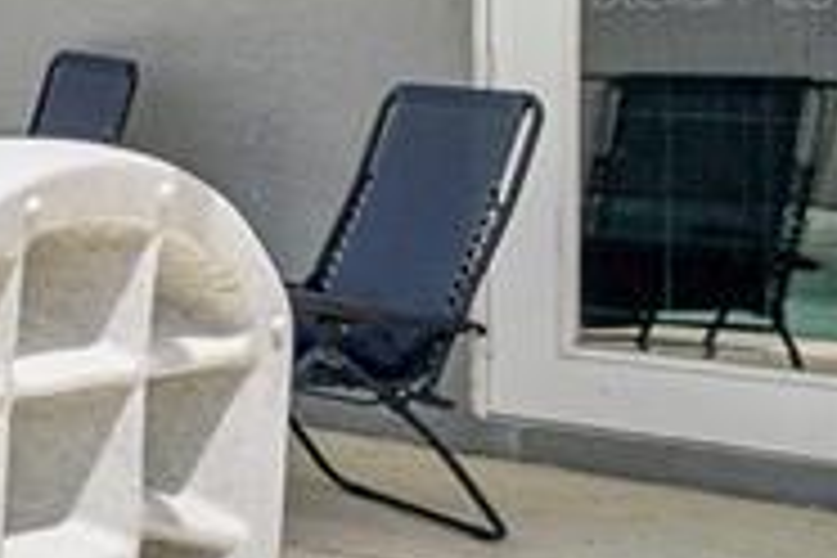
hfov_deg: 12.8
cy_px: -14
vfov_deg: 15.2
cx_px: -1458
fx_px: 2046
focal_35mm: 88
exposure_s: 1/640
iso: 400
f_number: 9
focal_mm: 16
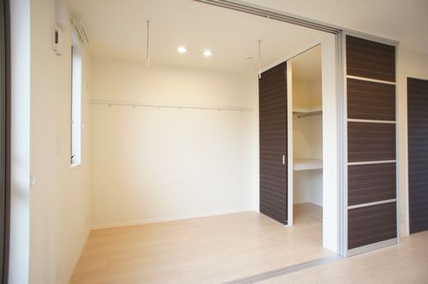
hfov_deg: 73.8
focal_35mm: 24
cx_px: 214
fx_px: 285
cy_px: 142
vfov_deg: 53.0
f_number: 2.8
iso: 200
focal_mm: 16
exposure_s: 1/30
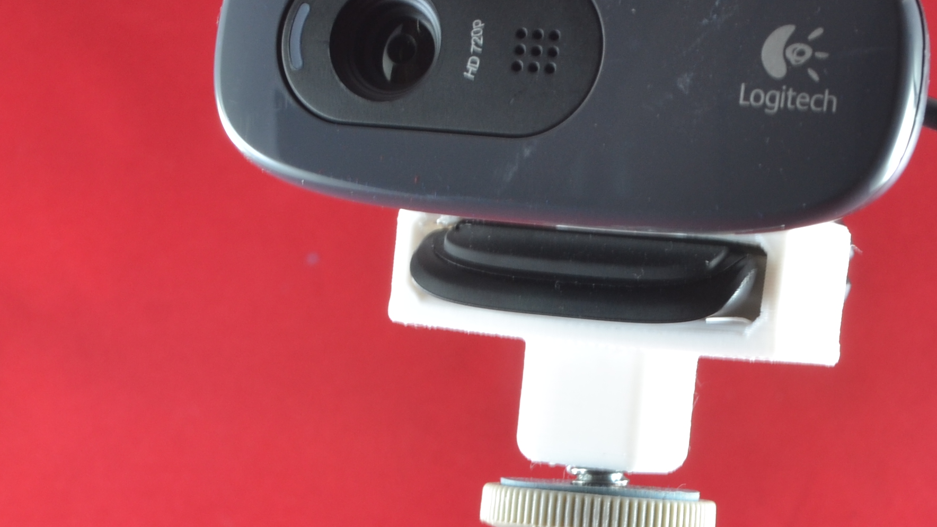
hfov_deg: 15.0
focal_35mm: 143
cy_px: 350
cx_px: 581
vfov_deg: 8.5
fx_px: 3562
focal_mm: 35
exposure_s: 1/4
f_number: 11
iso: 200
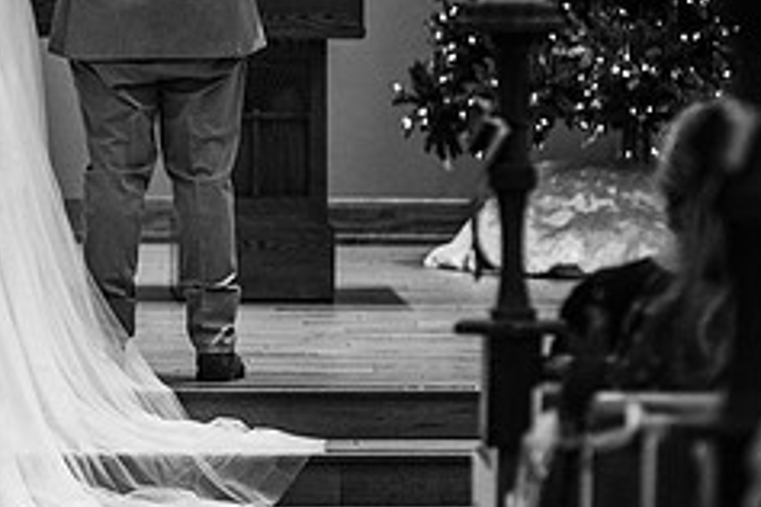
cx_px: 19
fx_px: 6996
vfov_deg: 4.2
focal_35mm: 331
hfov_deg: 6.2
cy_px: 95
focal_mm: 135
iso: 2000
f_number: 2.8
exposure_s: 1/250
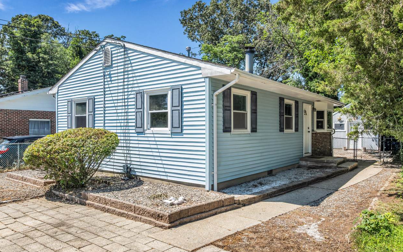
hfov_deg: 70.4
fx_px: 286
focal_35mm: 26
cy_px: 129
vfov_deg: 47.6
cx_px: 198
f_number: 2.8
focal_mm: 12.29
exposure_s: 1/1600
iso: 100
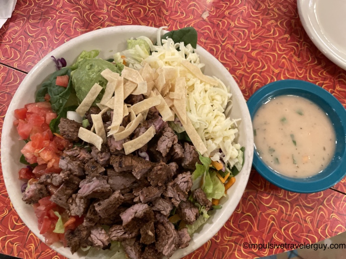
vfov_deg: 53.1
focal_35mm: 26
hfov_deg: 67.3
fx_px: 260
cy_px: 130
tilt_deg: -74.0
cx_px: 173
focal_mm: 4.2
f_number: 1.6
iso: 500
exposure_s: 1/40
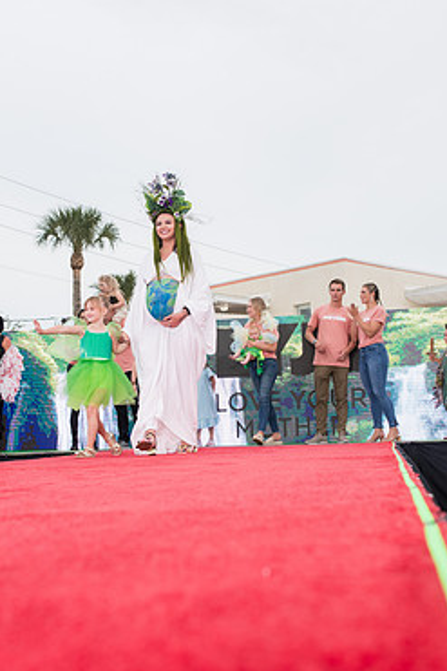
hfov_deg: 26.5
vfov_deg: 38.9
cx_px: 214
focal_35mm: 51
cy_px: 344
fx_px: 951
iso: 500
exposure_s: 1/320
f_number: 5
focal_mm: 35
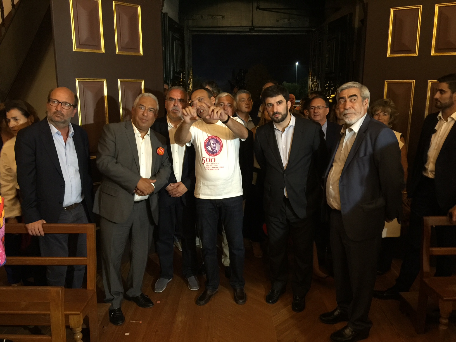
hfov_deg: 61.7
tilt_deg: -10.7
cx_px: 228
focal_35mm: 29
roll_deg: -1.0
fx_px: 382
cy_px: 171
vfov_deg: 48.2
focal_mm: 4.15
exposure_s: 1/10
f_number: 2.2
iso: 125
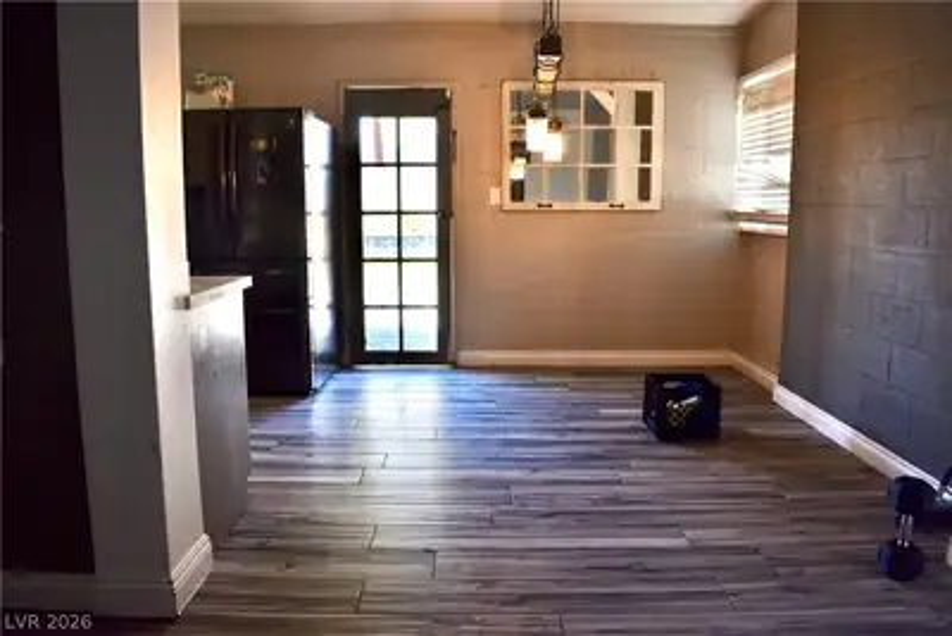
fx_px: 714
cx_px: 476
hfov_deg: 67.4
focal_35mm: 27
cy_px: 318
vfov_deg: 48.0
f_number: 4.5
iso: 400
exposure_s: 1/50
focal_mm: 18
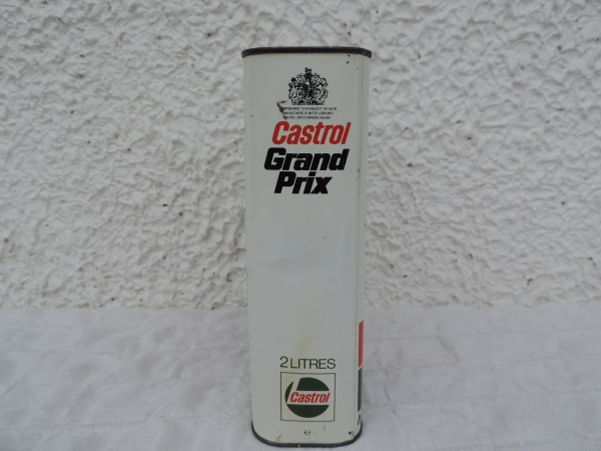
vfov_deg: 49.7
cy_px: 226
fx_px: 486
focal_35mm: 28
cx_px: 300
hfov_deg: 63.4
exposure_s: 1/500
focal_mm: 4.9
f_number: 3.1
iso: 80
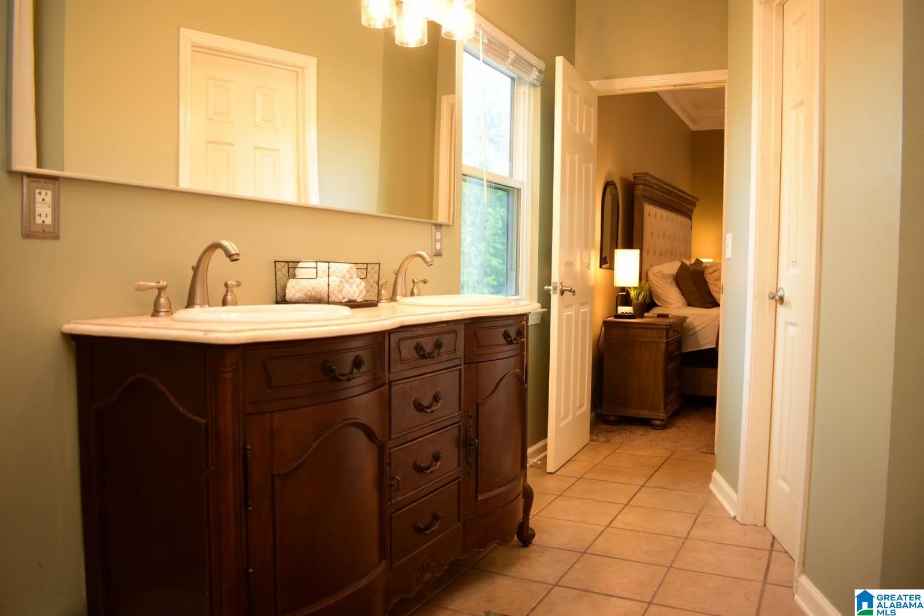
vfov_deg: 47.9
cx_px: 462
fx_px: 693
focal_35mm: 27
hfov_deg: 67.4
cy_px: 308
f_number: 3.5
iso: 100
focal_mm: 18
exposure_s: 1/8
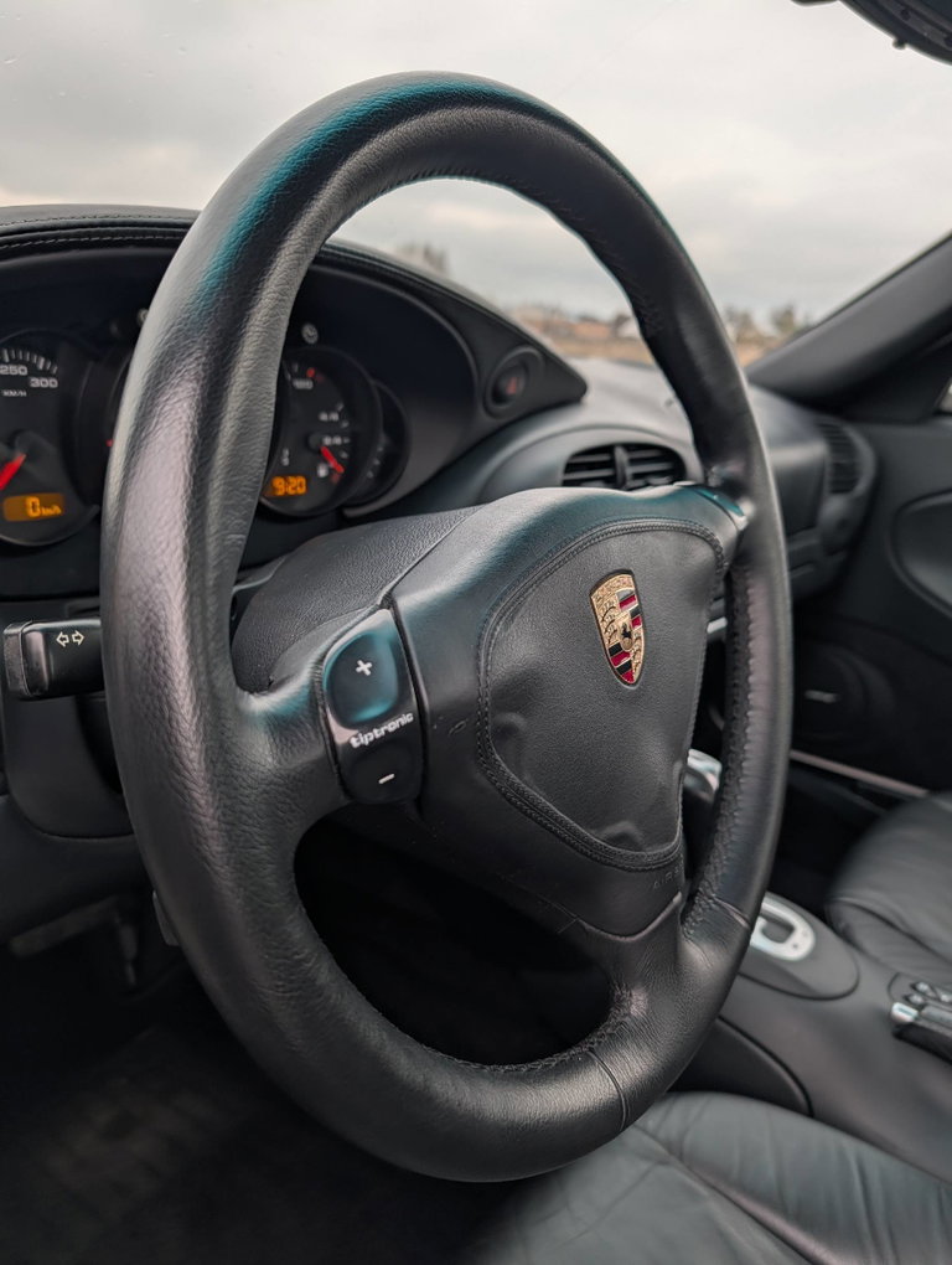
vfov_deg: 71.5
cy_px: 632
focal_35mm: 24
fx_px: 878
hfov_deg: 56.9
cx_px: 476
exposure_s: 1/61
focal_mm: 6.9
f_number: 1.68
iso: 22
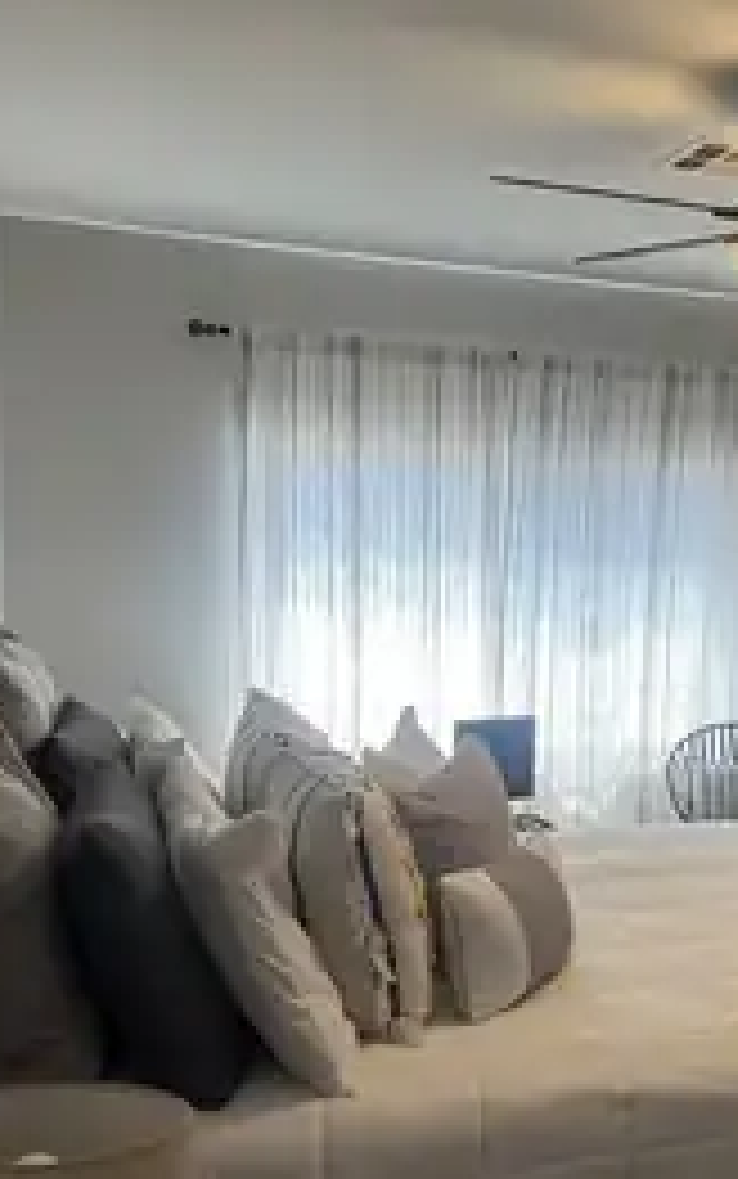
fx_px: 1350
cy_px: 621
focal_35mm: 42
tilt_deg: -3.1
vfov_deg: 47.2
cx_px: 724
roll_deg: -1.7
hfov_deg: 28.8
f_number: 1.6
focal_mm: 5.1
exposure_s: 1/120
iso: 100
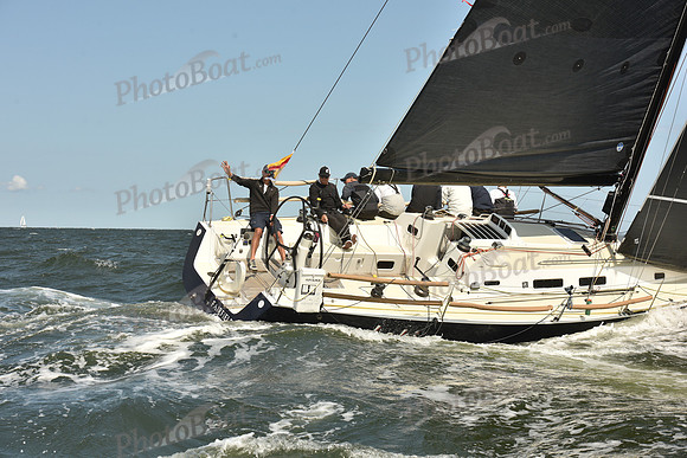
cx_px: 344
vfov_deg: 19.5
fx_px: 1336
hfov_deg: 28.8
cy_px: 229
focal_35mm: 70
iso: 250
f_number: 10
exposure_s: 1/800
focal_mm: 70
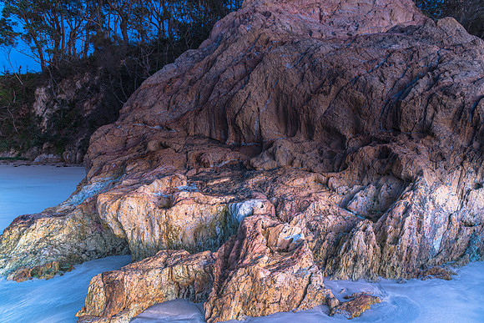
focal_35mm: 24
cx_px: 242
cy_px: 162
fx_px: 323
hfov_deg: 73.7
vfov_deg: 53.2
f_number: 8
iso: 80
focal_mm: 24
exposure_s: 20
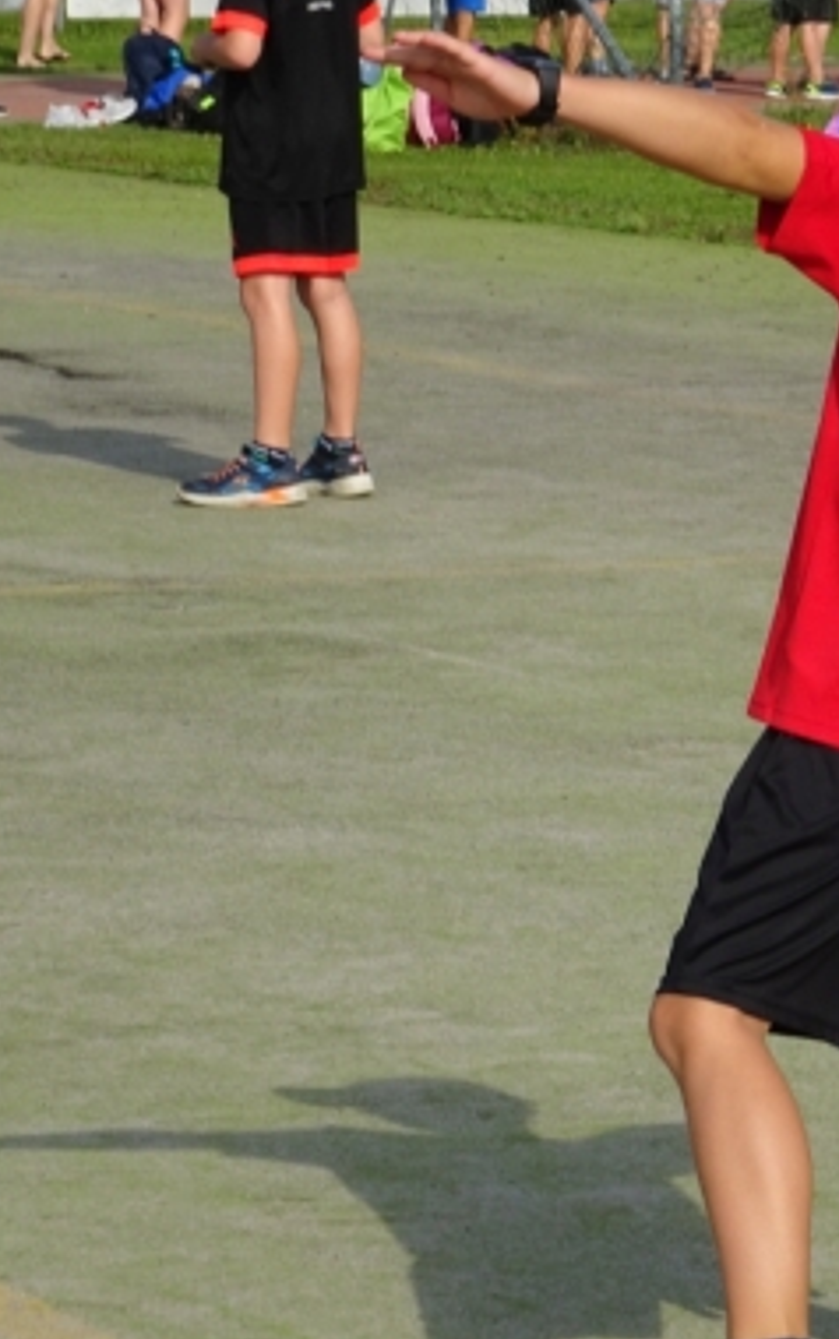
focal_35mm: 219
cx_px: 779
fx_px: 8000
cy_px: 652
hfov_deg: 6.0
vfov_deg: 9.6
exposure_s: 1/400
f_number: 5.6
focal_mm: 22.38
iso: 80
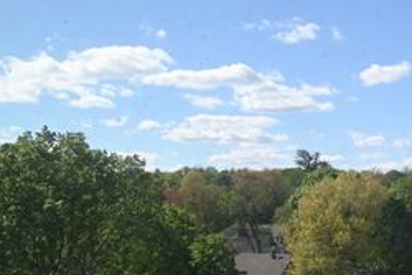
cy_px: 200
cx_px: 336
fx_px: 687
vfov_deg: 22.5
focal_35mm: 60
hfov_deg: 32.4
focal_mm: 20
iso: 1600
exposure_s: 1/400
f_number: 22
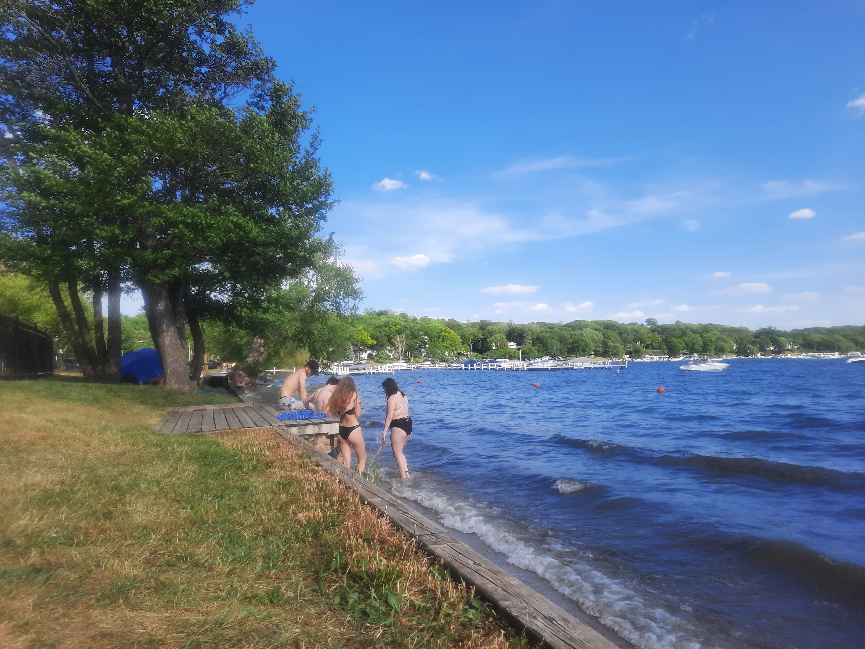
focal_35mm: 25
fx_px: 625
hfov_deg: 69.4
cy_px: 324
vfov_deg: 54.9
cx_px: 432
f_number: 2
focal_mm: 4.6
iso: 32
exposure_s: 1/657
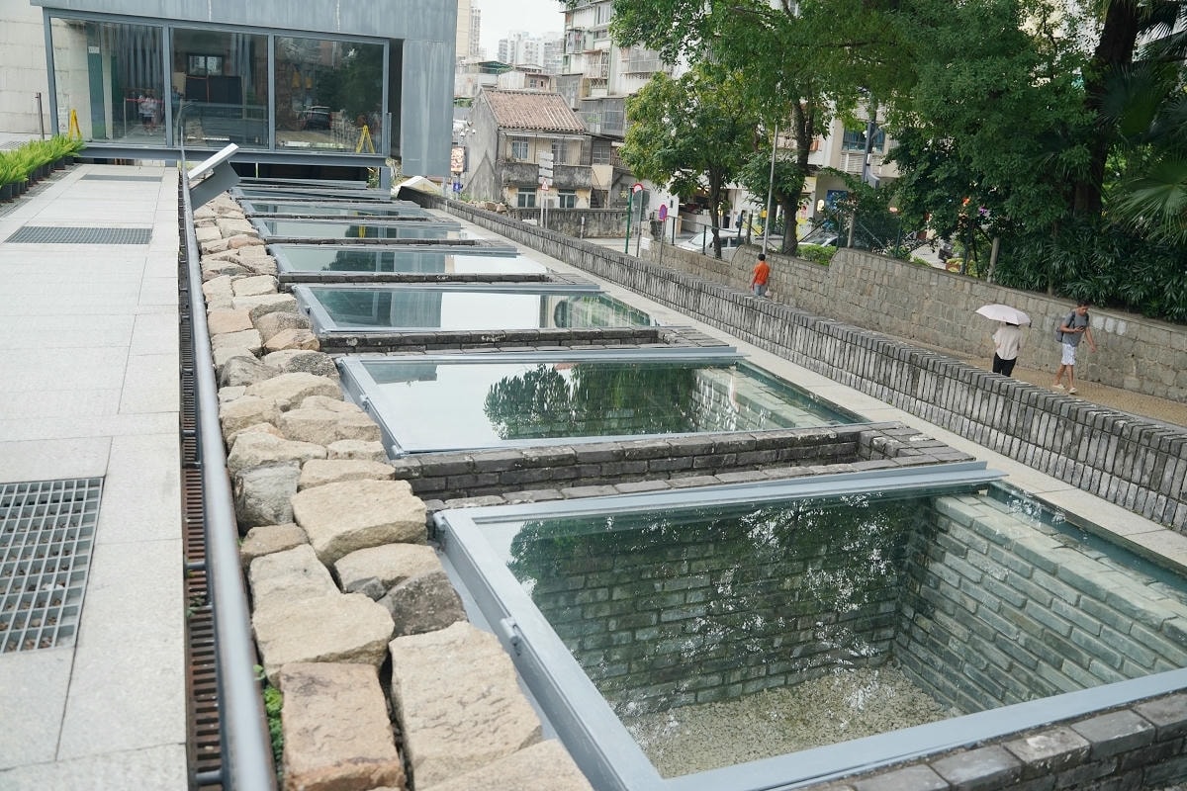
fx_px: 956
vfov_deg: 45.0
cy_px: 396
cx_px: 594
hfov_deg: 63.7
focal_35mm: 29
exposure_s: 1/160
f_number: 4
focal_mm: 29
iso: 400
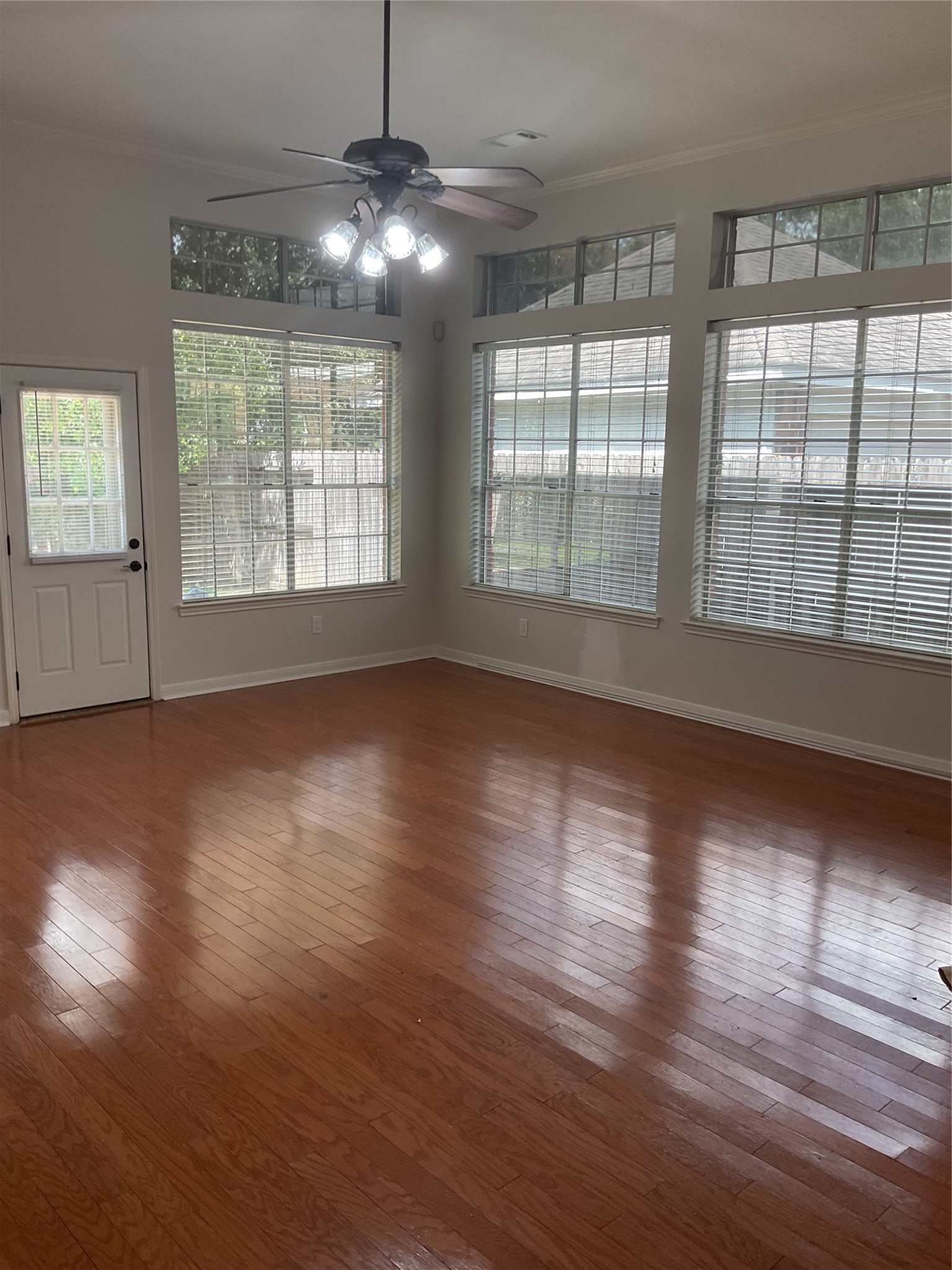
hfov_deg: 48.2
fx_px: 1063
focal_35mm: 29
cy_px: 635
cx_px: 476
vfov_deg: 61.7
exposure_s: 1/60
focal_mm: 3
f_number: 1.8
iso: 40
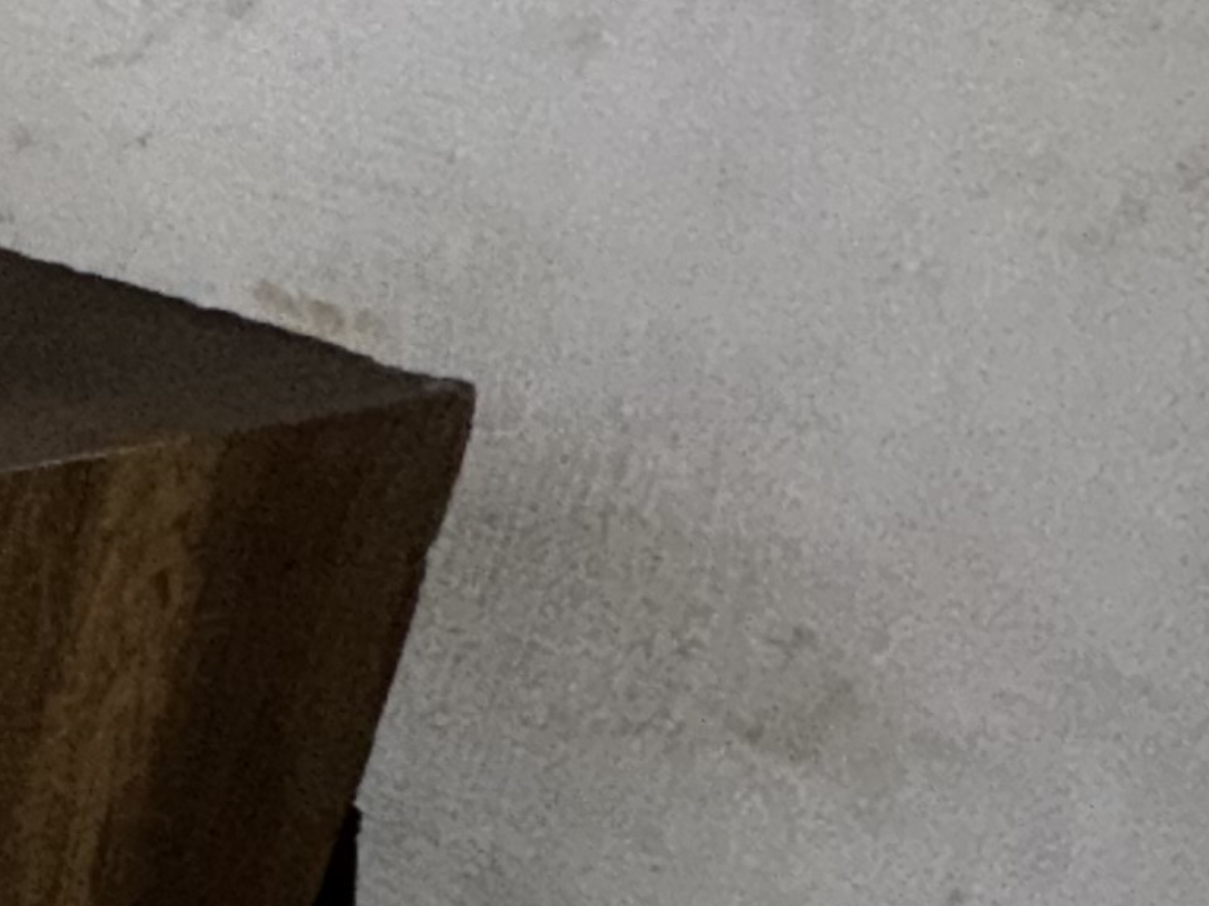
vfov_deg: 19.6
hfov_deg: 16.9
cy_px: 751
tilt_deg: -22.7
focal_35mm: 74
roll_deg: +2.4
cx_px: -1393
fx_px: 2584
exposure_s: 1/34
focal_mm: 2.22
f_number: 2.2
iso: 200
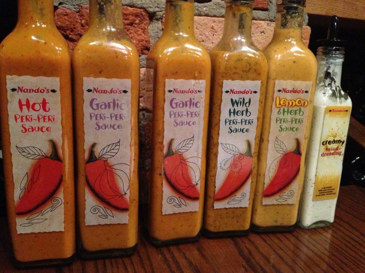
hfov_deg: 55.4
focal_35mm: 33
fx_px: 348
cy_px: 136
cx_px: 182
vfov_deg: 42.9
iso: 800
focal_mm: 4.13
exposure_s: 1/15
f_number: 2.4
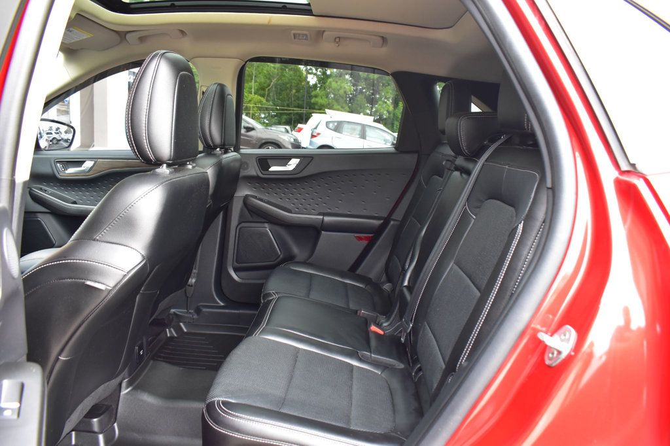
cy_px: 223
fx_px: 502
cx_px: 335
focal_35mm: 27
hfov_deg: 67.4
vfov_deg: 47.9
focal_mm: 18
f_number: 6.3
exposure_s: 1/15
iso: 800
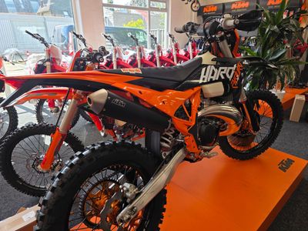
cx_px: 154
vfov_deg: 58.9
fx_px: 205
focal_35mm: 23
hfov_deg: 73.9
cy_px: 116
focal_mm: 6.3
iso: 25
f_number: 1.7
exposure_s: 1/100
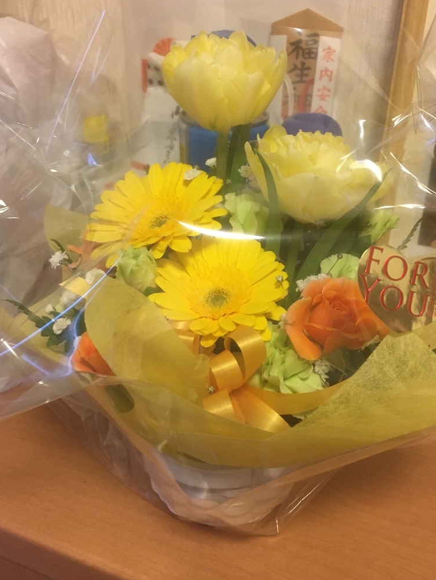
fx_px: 588
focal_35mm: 35
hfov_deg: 40.6
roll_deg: -1.3
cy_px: 259
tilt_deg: -26.8
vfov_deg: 52.5
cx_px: 251
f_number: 2.2
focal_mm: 4.15
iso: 200
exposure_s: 1/17
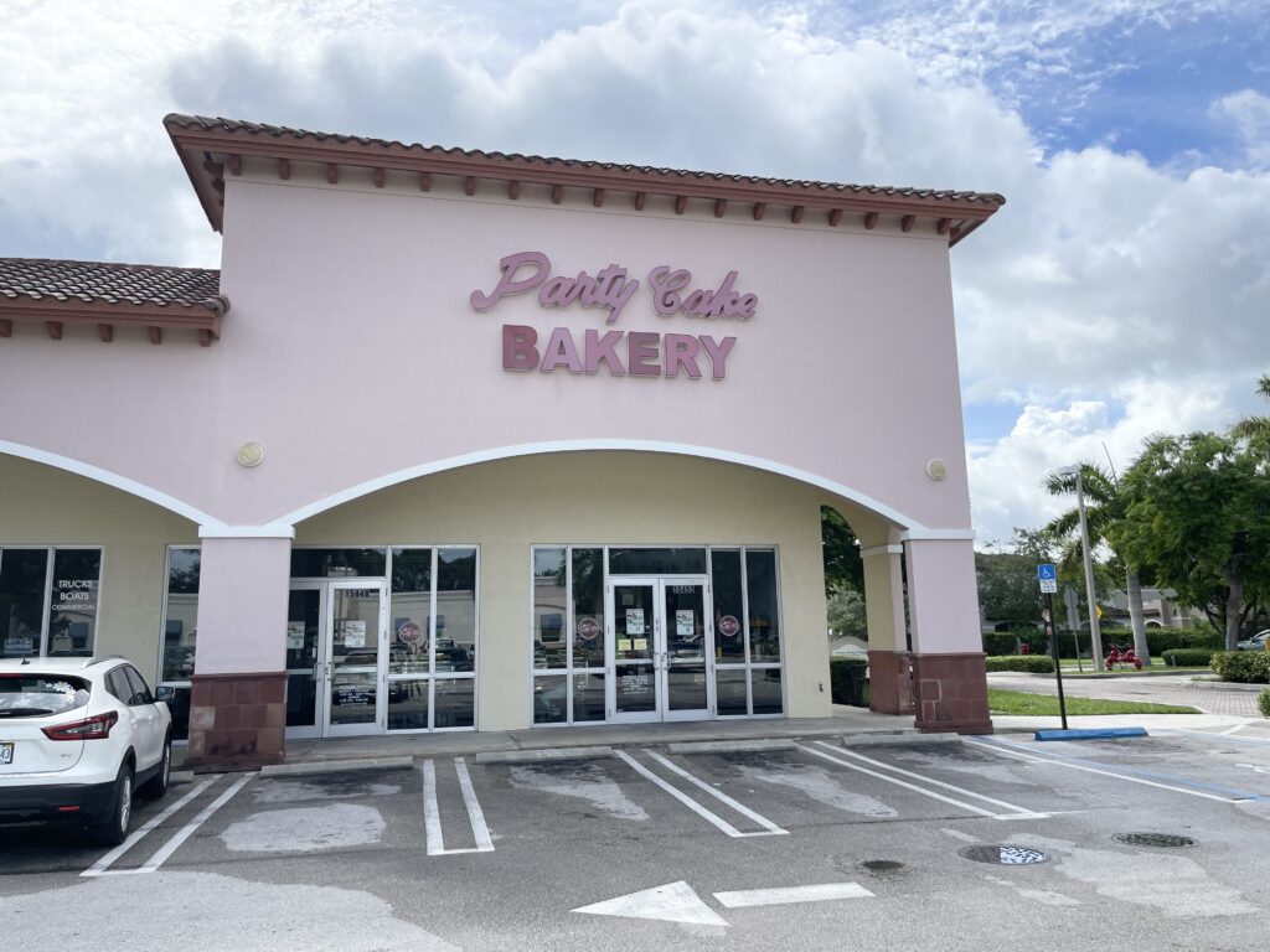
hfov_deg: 67.3
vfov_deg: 53.1
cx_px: 635
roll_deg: +0.9
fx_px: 954
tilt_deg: +9.8
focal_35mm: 26
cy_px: 476
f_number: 1.6
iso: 32
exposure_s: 1/3086
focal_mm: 5.1
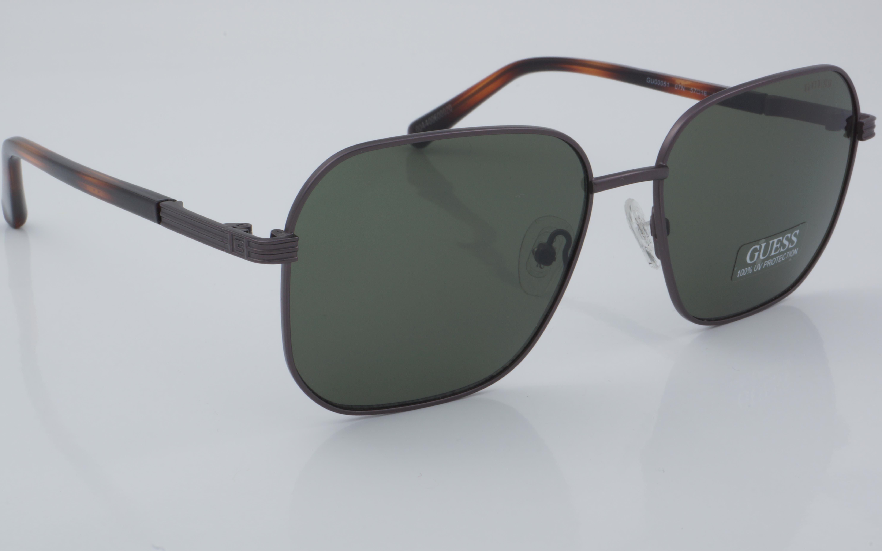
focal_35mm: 70
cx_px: 441
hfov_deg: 29.6
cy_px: 262
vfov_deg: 18.7
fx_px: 1671
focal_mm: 45
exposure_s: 1/4
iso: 100
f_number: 32
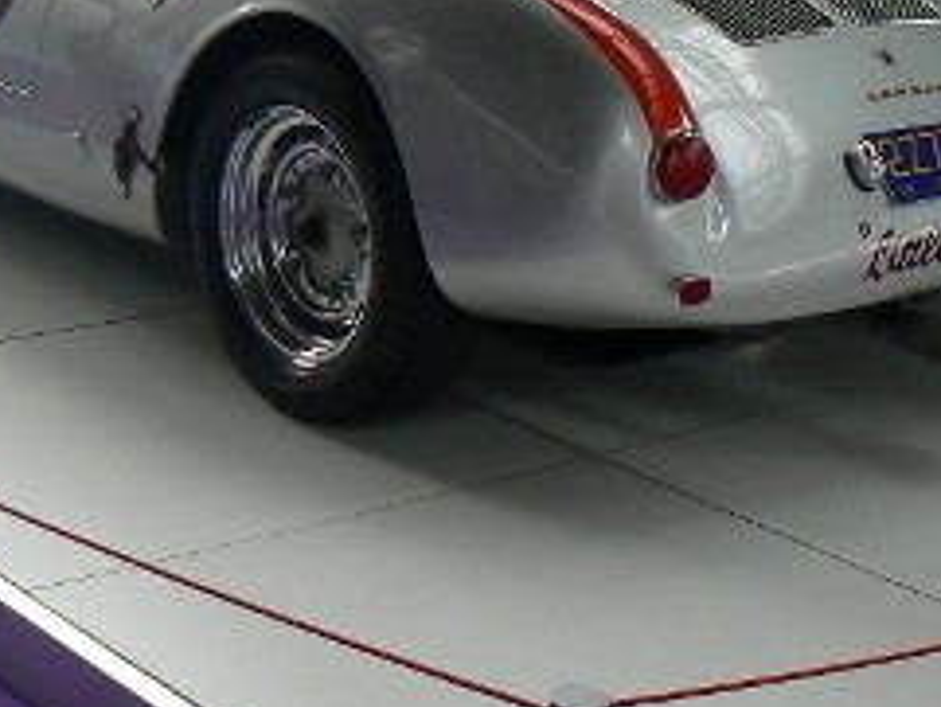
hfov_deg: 20.4
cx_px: 191
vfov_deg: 15.5
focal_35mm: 95
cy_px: 131
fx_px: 2584
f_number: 2.8
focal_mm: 6
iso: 80
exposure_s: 1/50
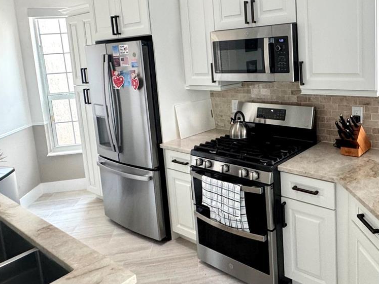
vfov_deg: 46.1
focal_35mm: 30
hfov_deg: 58.2
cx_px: 263
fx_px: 328
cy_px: 96
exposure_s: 1/99
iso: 200
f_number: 2.2
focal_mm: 2.22
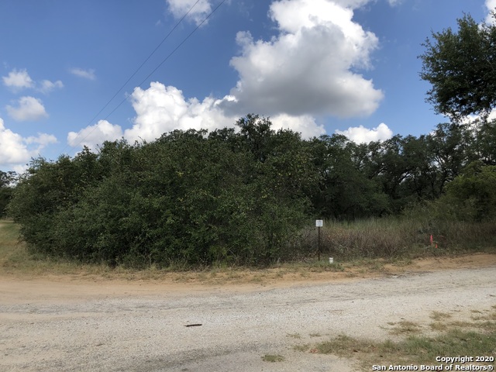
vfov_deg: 49.7
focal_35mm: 28
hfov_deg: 63.4
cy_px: 186
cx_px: 248
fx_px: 401
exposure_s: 1/1919
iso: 20
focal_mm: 4
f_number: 1.8
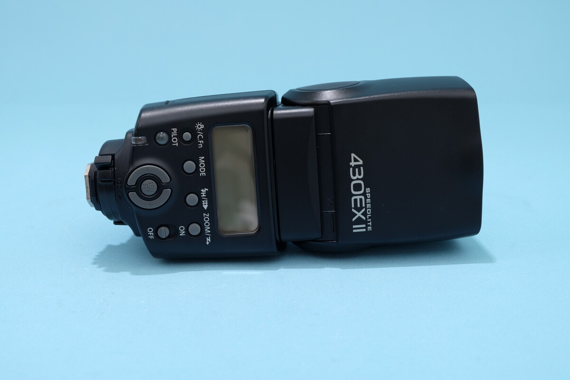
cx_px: 285
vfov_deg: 21.6
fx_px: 997
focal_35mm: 63
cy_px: 190
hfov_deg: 31.9
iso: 200
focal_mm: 41.8
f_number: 8
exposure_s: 1/125
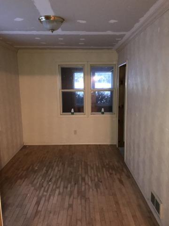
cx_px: 84
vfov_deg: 63.4
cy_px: 113
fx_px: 182
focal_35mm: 28
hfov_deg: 49.7
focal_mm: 3.99
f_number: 1.8
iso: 200
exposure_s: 1/16
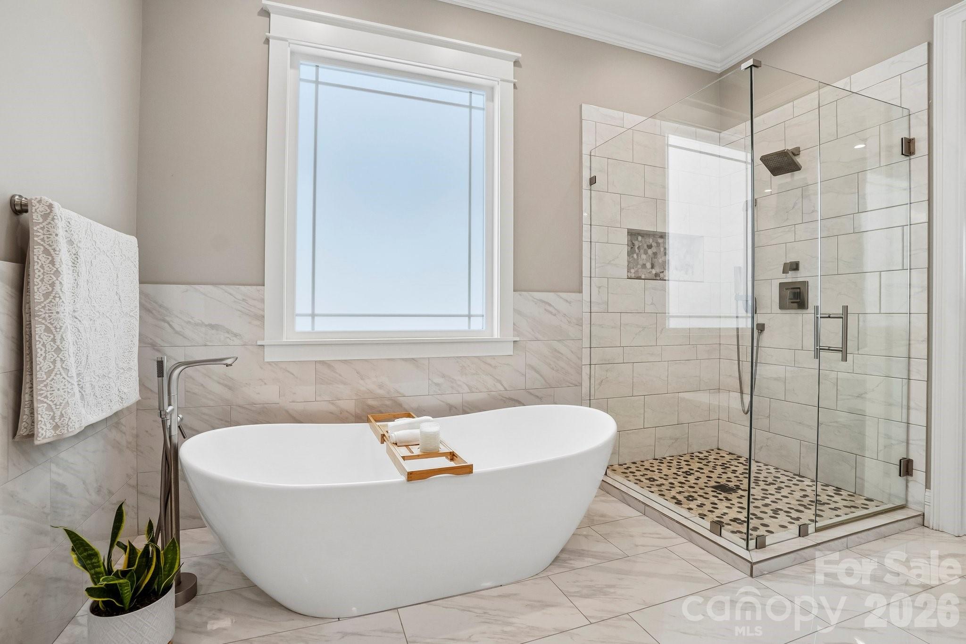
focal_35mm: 15
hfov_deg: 100.4
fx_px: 402
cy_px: 322
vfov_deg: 77.3
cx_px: 483
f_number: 8
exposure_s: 1/30
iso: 200
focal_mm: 10
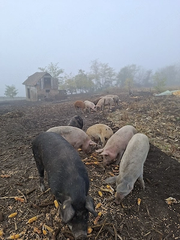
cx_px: 90
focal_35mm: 23
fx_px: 159
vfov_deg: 73.9
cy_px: 120
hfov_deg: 58.9
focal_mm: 5.54
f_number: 1.8
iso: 50
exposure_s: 1/417
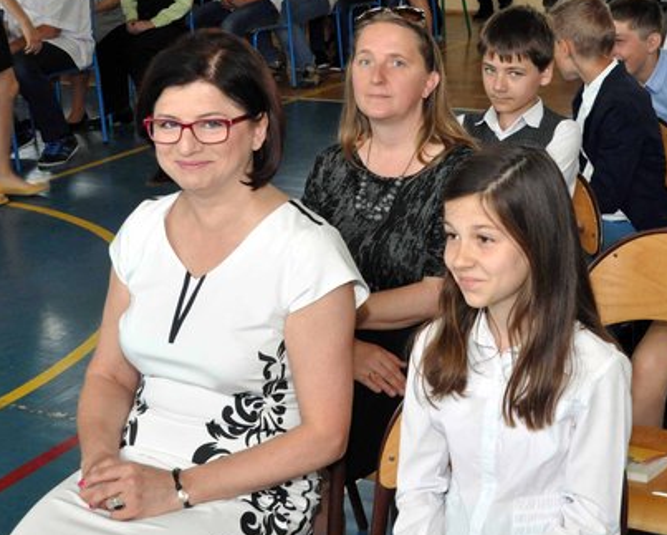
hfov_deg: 28.5
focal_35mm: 66
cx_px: 482
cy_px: 200
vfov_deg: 23.2
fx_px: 1299
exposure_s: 1/60
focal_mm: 29
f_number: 13
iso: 1600
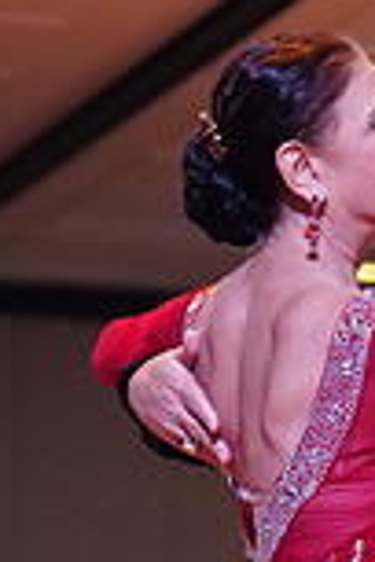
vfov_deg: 7.6
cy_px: 837
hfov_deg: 5.2
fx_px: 4140
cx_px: 458
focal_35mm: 265
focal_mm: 70
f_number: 2.8
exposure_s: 1/500
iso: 5000
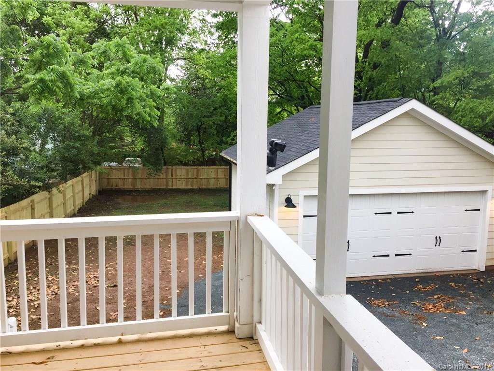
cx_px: 247
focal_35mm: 29
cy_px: 186
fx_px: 414
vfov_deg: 48.2
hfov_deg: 61.7
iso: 50
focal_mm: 4.15
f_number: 2.2
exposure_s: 1/120
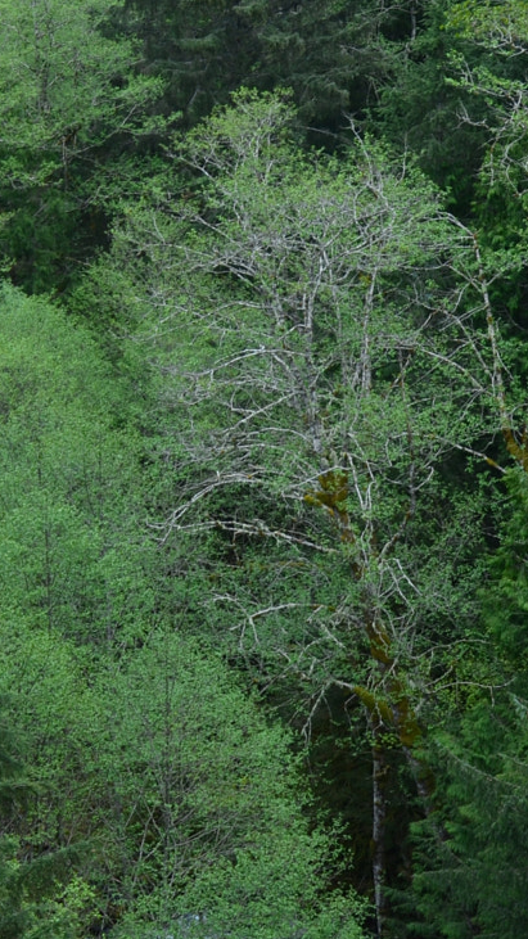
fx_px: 2991
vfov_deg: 17.5
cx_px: 158
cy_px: 62
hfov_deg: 10.1
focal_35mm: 120
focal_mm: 35
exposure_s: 1/160
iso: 200
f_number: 6.3
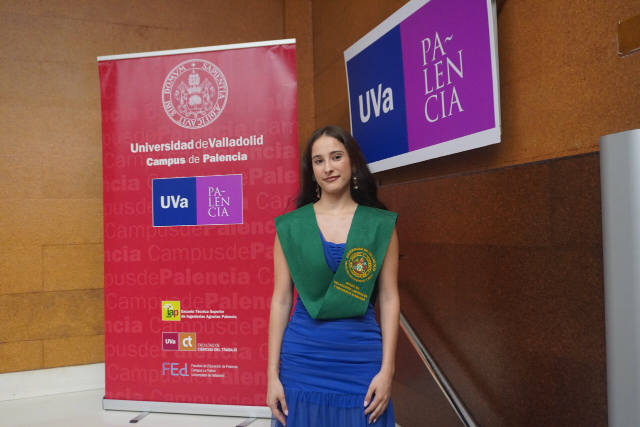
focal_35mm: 30
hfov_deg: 61.9
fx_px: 533
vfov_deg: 43.6
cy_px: 214
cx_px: 320
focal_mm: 20
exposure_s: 1/160
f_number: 4
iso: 3200
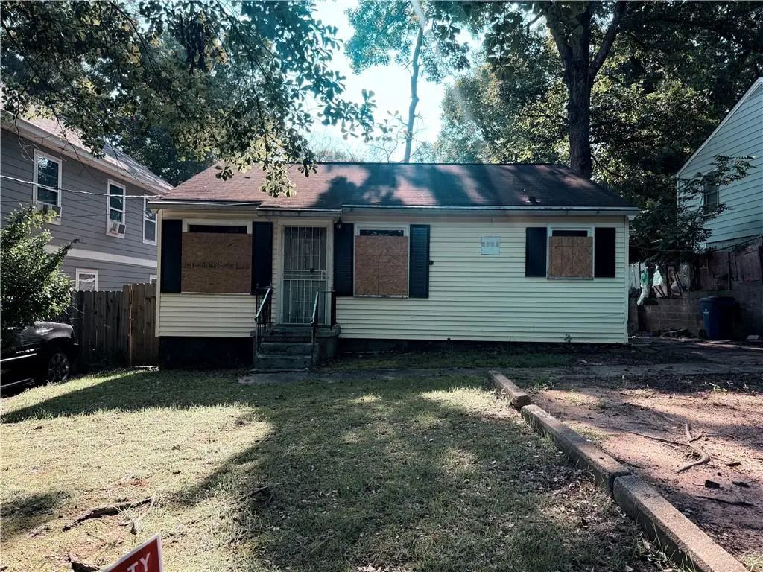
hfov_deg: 71.6
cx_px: 382
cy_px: 286
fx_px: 529
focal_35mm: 24
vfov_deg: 56.8
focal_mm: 6.76
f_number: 1.78
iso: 100
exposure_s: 1/742
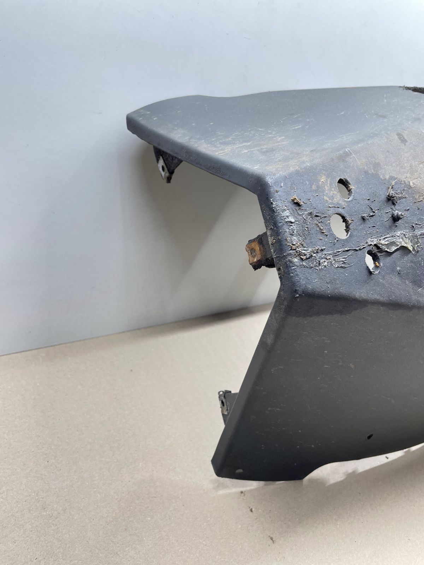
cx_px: 212
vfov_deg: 67.3
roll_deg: -15.5
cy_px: 282
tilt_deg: -22.6
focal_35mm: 26
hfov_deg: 53.1
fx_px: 425
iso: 80
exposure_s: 1/50
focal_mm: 4.2
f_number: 1.6
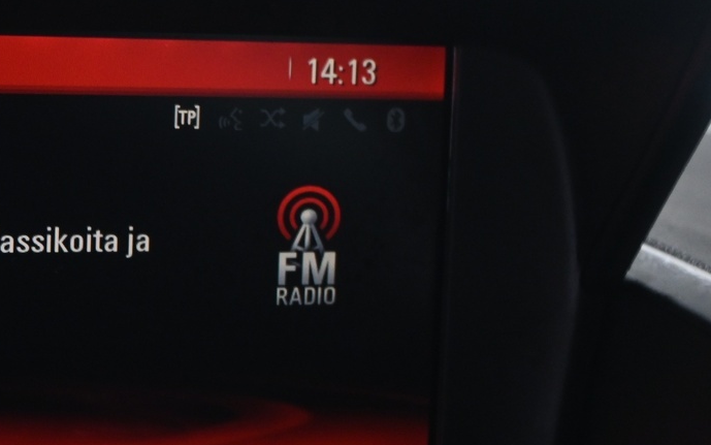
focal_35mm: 104
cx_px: 11
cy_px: 275
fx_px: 2020
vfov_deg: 12.6
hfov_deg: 19.4
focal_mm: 29
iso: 1000
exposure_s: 1/8
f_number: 4.8
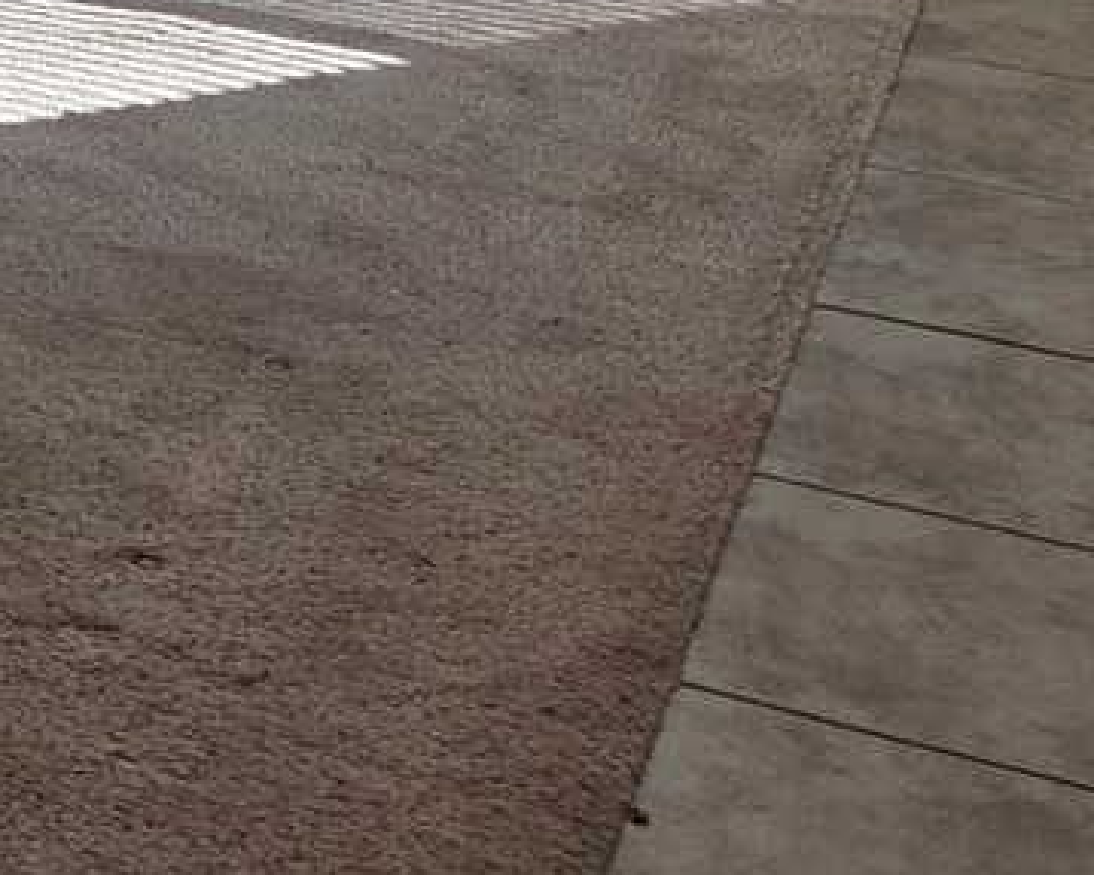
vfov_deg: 13.7
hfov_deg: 16.7
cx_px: -734
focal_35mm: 100
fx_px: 3237
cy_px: -707
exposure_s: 1/1343
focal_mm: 5.4
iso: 80
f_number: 1.8
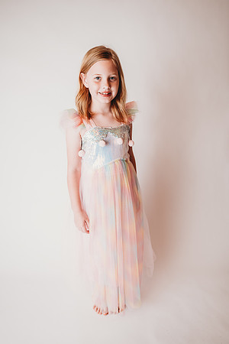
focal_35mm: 24
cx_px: 114
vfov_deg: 73.7
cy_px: 172
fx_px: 229
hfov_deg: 53.1
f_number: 2.5
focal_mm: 24
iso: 100
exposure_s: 1/160
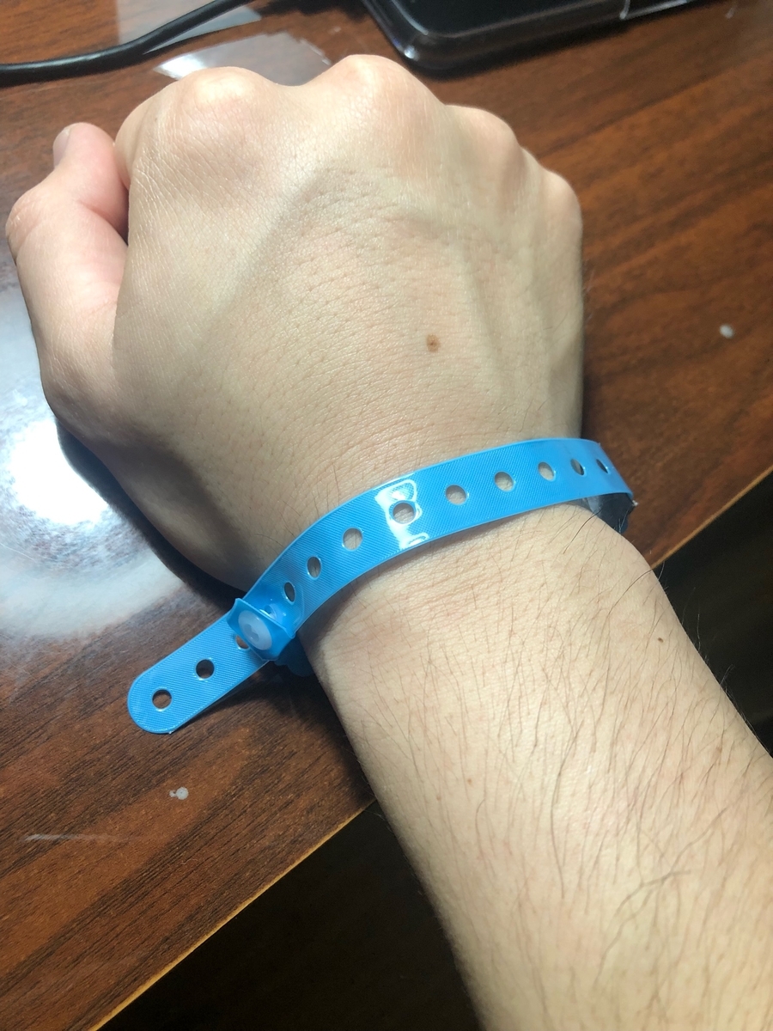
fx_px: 834
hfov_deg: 49.7
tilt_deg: -63.5
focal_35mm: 28
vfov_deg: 63.4
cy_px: 516
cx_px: 386
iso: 40
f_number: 1.8
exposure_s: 1/33
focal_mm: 3.99
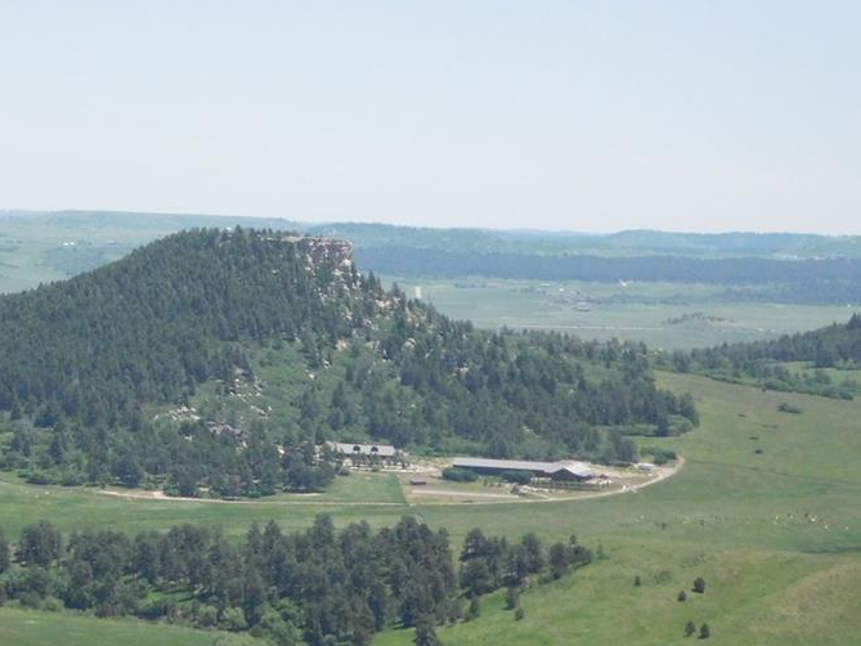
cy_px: 401
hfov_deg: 11.2
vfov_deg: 8.4
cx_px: 220
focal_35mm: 176
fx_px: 4378
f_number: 9.6
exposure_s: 1/800
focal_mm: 20.3
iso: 800
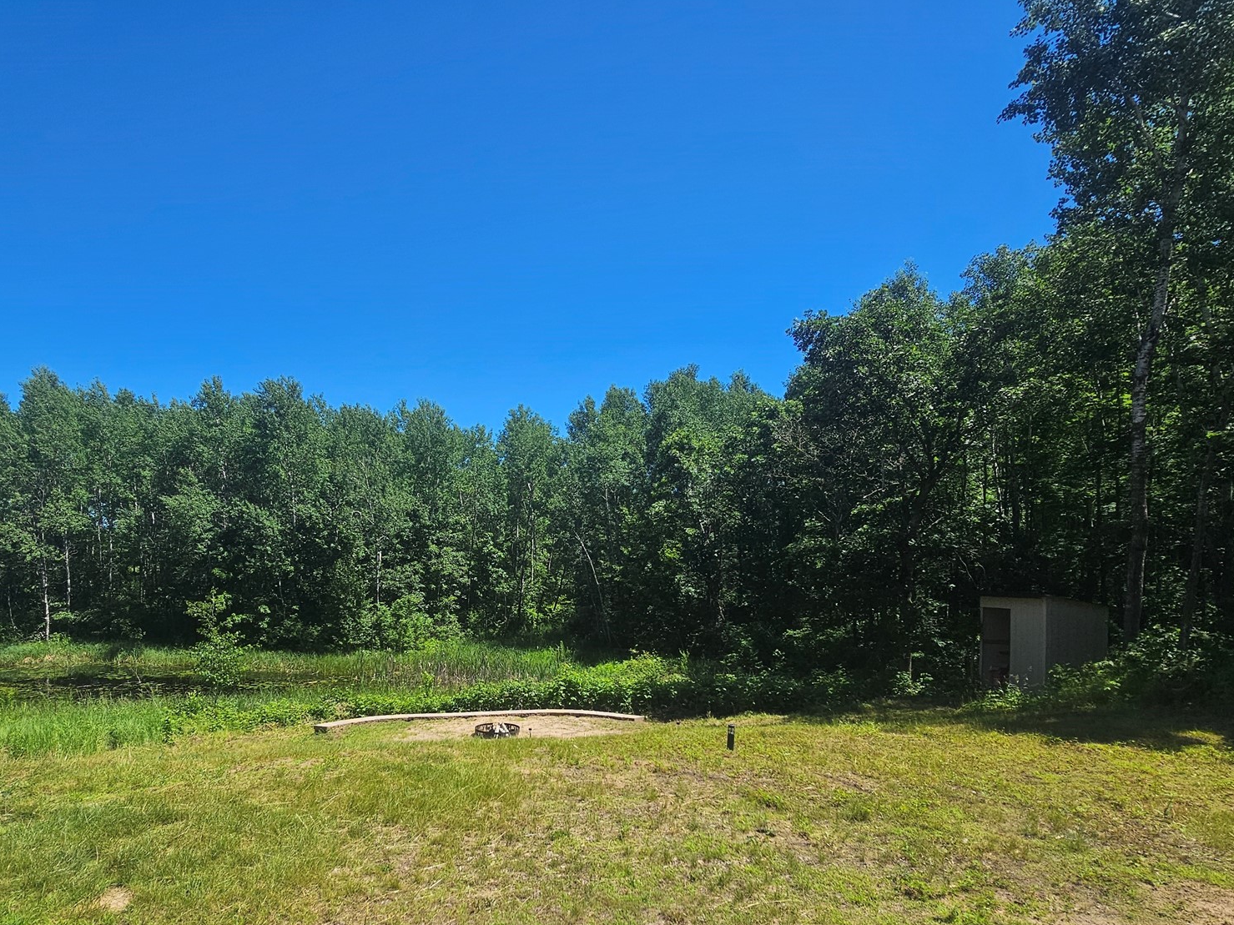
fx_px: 642
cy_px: 582
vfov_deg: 70.4
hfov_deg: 87.1
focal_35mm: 18
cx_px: 518
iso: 50
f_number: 2.2
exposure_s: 1/2049
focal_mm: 2.2
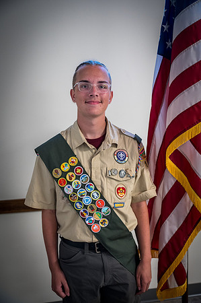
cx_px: 100
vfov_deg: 42.8
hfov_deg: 29.2
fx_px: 386
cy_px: 152
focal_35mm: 46
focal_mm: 46
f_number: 4
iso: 3200
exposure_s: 1/100
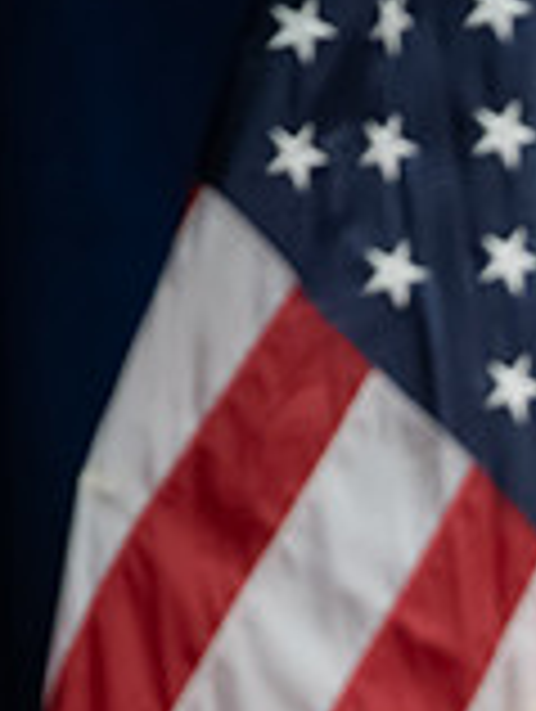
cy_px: 772
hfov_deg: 2.2
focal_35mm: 670
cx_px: 1212
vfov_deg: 3.0
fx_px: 13795
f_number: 2.8
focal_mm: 190
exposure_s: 1/200
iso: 2000
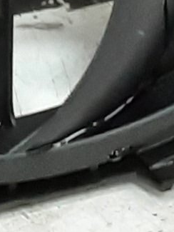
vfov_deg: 7.0
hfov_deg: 5.4
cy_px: -275
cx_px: -83
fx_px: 1815
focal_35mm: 271
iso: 160
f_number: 1.9
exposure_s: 1/50
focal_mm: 2.91
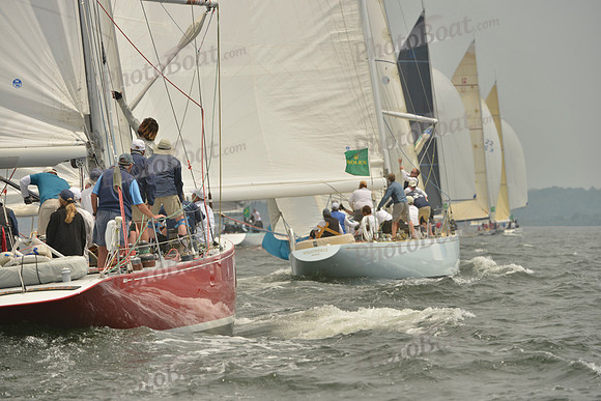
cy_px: 200
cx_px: 300
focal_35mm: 280
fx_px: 4675
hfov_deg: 7.4
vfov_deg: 4.9
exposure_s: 1/1250
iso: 280
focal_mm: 280
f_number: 9
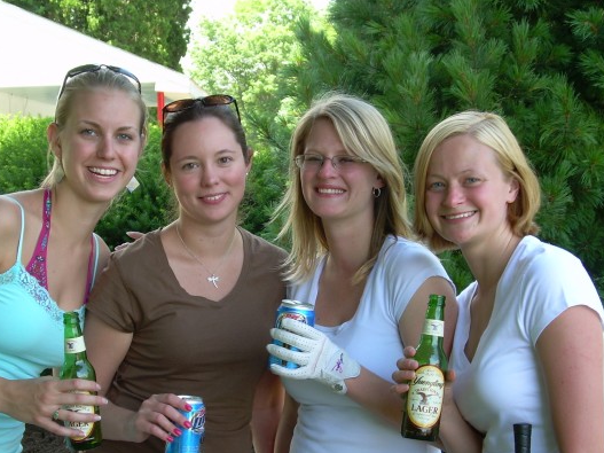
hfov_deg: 24.7
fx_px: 1378
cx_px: 279
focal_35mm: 79
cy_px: 274
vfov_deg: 18.6
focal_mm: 11
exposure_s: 1/71.3
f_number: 3.6
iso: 50
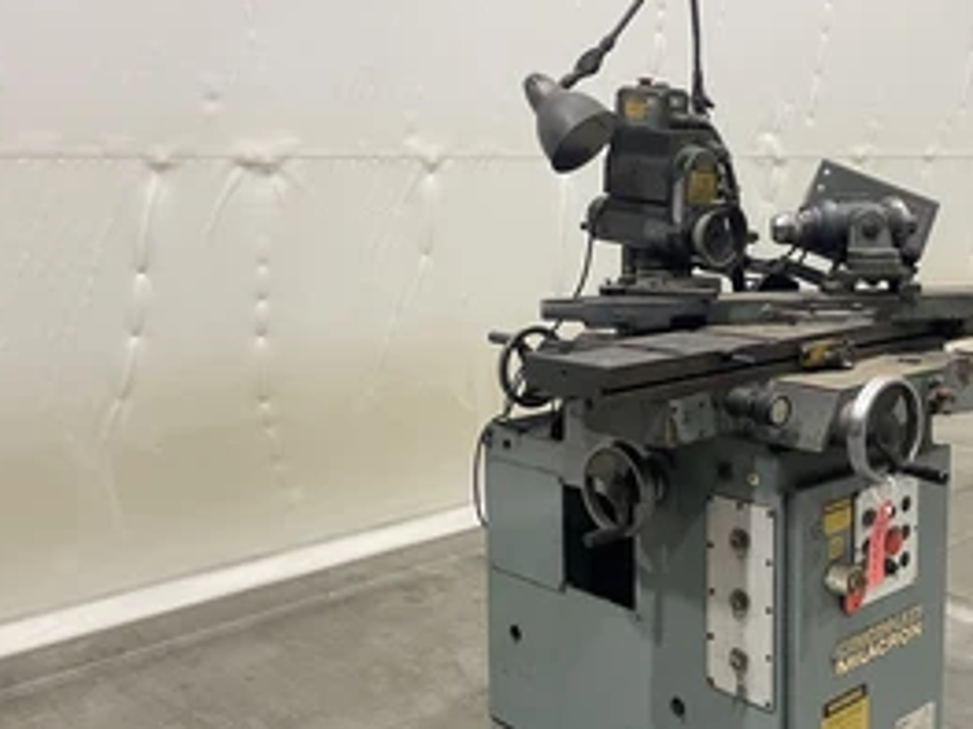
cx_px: 655
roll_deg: +1.2
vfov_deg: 37.7
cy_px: 389
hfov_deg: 48.1
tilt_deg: -11.5
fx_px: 1068
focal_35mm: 38
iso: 400
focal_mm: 5.1
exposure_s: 1/60
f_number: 1.6
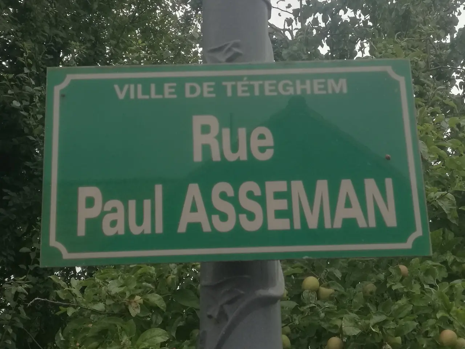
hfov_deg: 65.3
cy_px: 174
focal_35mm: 27
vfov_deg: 51.4
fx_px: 363
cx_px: 232
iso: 50
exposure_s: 1/1015
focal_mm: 4.04
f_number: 2
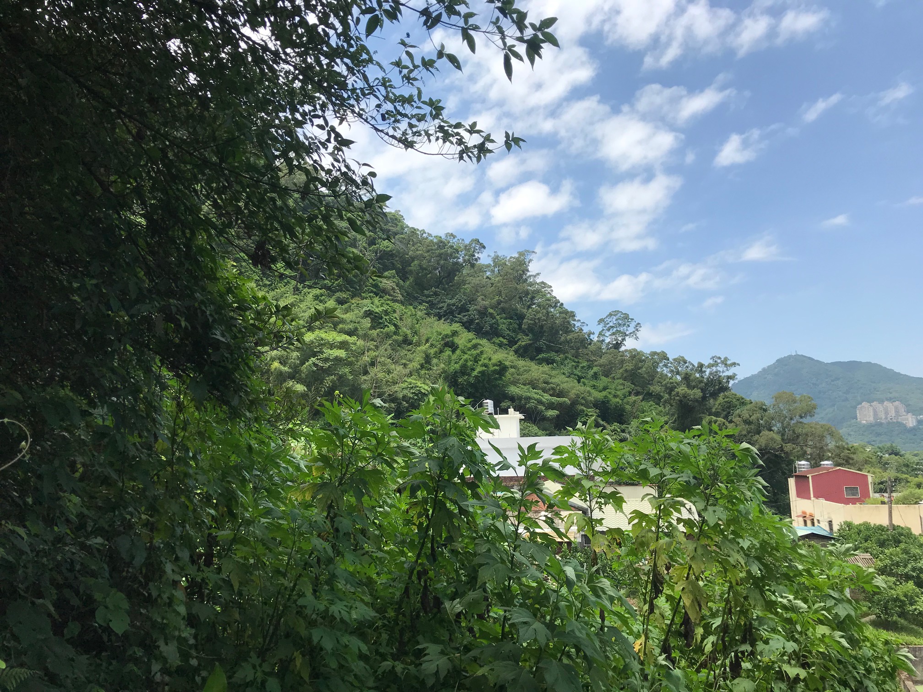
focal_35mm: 28
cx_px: 462
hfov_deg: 63.4
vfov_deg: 49.7
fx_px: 747
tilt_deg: +9.3
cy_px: 346
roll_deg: +0.8
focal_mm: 3.99
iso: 20
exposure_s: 1/2128
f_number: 1.8
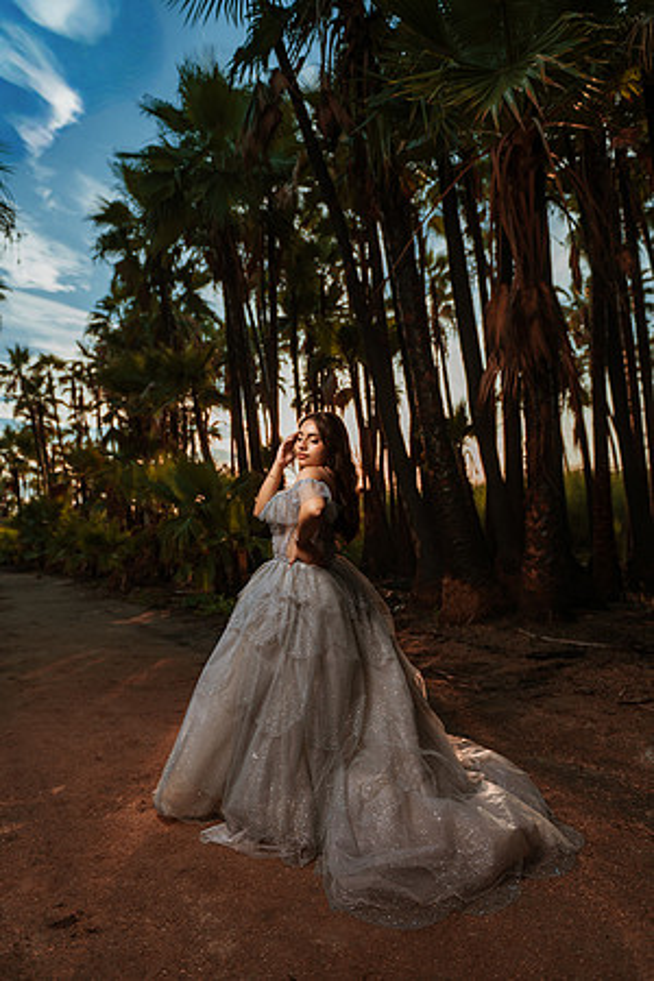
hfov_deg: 53.1
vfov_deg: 73.7
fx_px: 654
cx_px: 327
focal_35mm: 24
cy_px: 490
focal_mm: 24
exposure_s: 1/800
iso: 100
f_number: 2.8
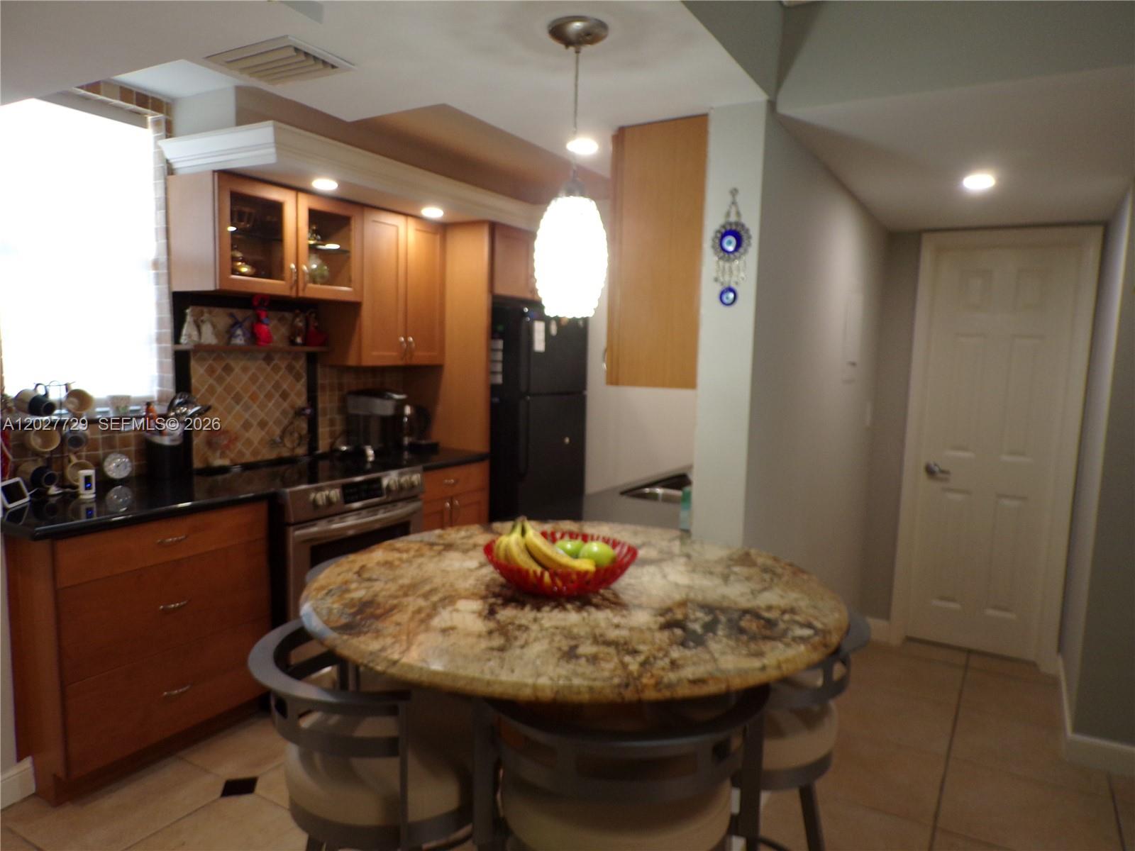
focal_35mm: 24
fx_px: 787
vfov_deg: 56.8
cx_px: 568
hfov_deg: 71.6
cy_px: 426
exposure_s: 1/34
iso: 116
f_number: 3
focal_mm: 4.3
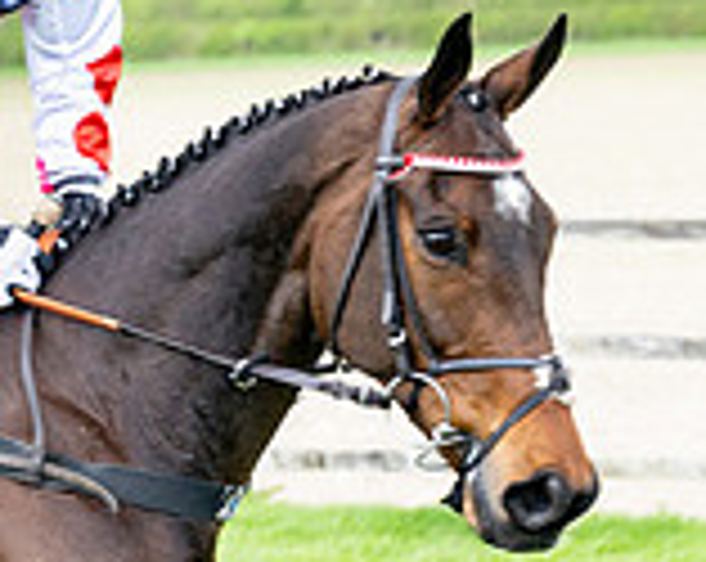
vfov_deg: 4.7
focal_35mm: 325
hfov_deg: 5.9
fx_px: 6778
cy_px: 458
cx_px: -10
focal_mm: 71
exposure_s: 1/800
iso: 400
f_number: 4
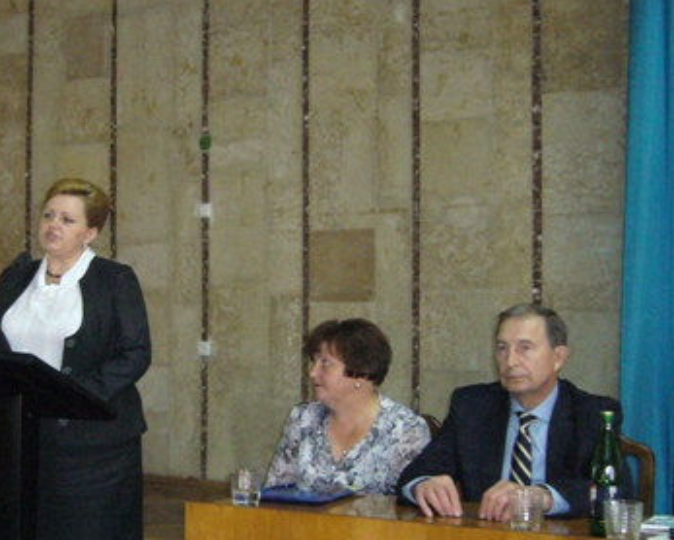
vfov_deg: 24.2
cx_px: 165
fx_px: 1257
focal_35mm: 63
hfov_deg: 29.5
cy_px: 307
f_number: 2.8
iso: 400
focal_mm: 5.8
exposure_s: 1/30
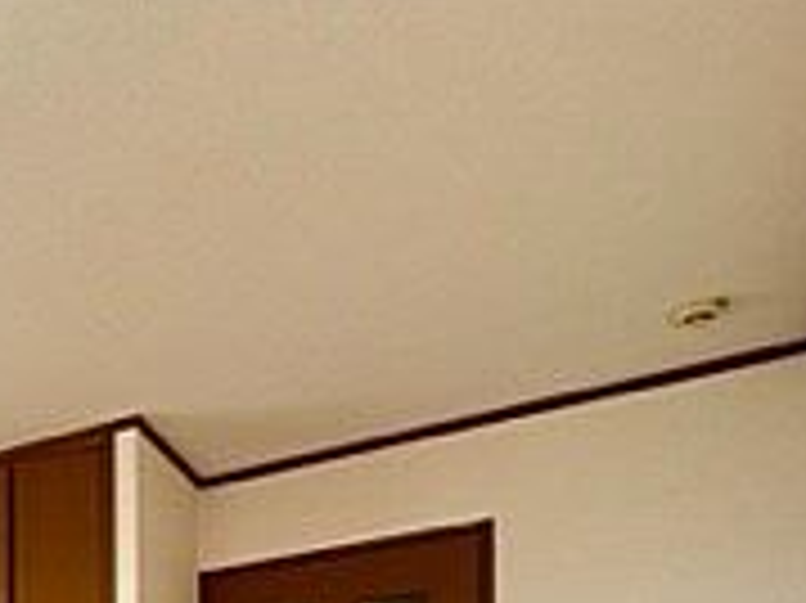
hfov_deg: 26.7
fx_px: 1163
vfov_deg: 23.3
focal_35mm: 50
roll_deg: +0.2
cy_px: 909
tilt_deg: -0.4
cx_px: -419
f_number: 2.2
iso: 50
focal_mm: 2.22
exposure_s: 1/99
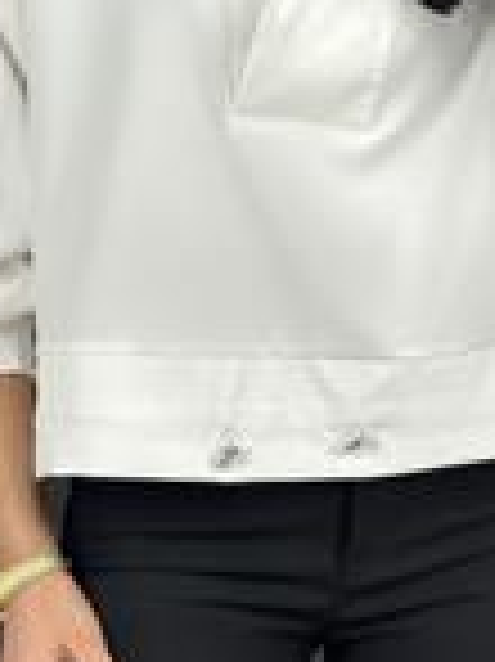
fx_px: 2578
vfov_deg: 14.4
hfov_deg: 10.9
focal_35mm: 135
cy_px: 25
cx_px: 410
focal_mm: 6.86
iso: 100
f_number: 1.78
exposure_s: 1/100
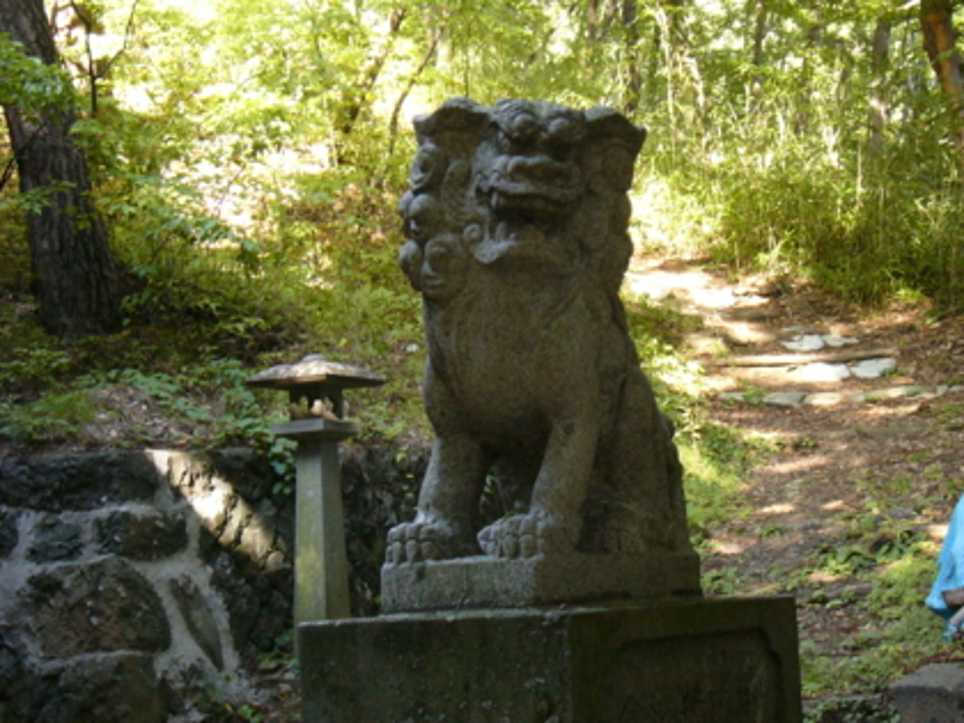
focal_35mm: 74
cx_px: 507
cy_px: 342
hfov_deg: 26.3
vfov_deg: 19.9
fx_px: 2061
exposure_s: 1/25
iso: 200
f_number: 4
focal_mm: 11.5
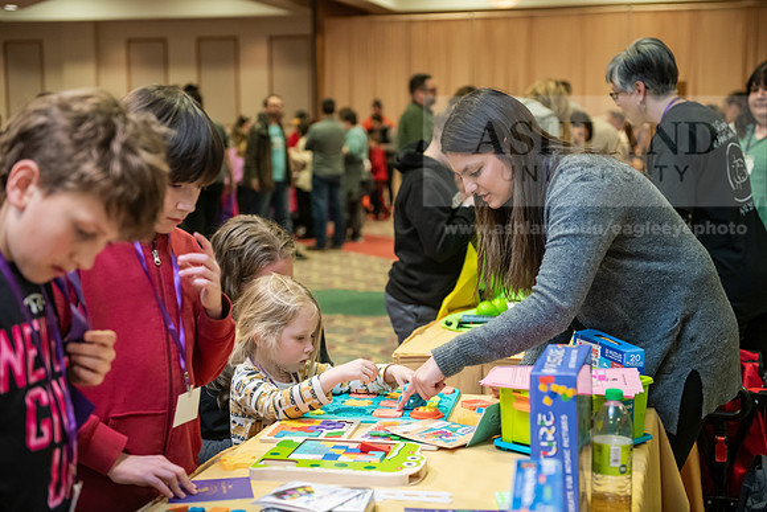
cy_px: 256
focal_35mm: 58
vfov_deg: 23.4
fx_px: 1236
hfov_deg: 34.5
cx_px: 384
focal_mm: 58
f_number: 3.2
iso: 2000
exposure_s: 1/200
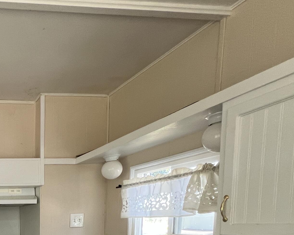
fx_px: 270
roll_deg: +0.0
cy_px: 256
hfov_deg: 42.8
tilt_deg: -7.1
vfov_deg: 39.0
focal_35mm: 31
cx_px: -39
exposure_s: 1/99
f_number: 1.8
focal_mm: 1.57
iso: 125
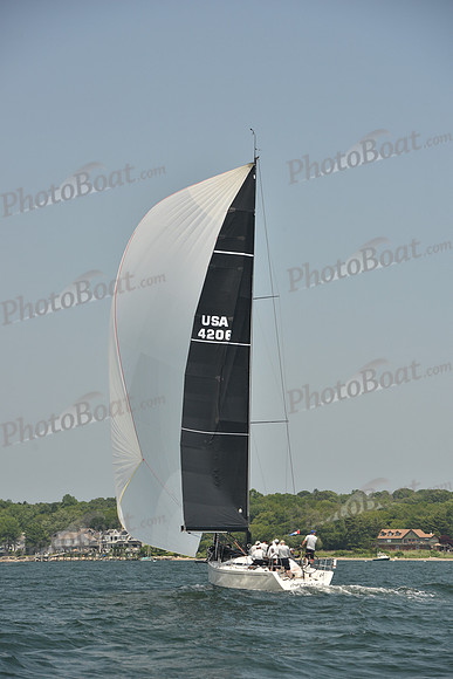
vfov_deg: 16.8
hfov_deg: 11.2
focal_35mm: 122
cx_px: 226
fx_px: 2301
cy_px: 340
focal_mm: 122
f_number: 6.3
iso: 250
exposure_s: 1/640
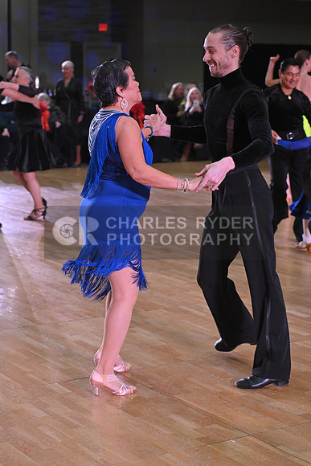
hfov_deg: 16.7
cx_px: 156
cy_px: 233
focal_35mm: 82
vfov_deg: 24.8
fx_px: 1062
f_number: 5
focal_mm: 82
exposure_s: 1/320
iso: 2000
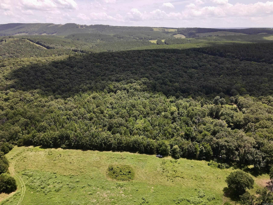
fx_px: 189
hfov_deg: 71.6
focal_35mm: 24
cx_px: 136
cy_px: 102
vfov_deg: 56.8
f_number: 2.8
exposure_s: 1/15
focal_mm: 4.5
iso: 200
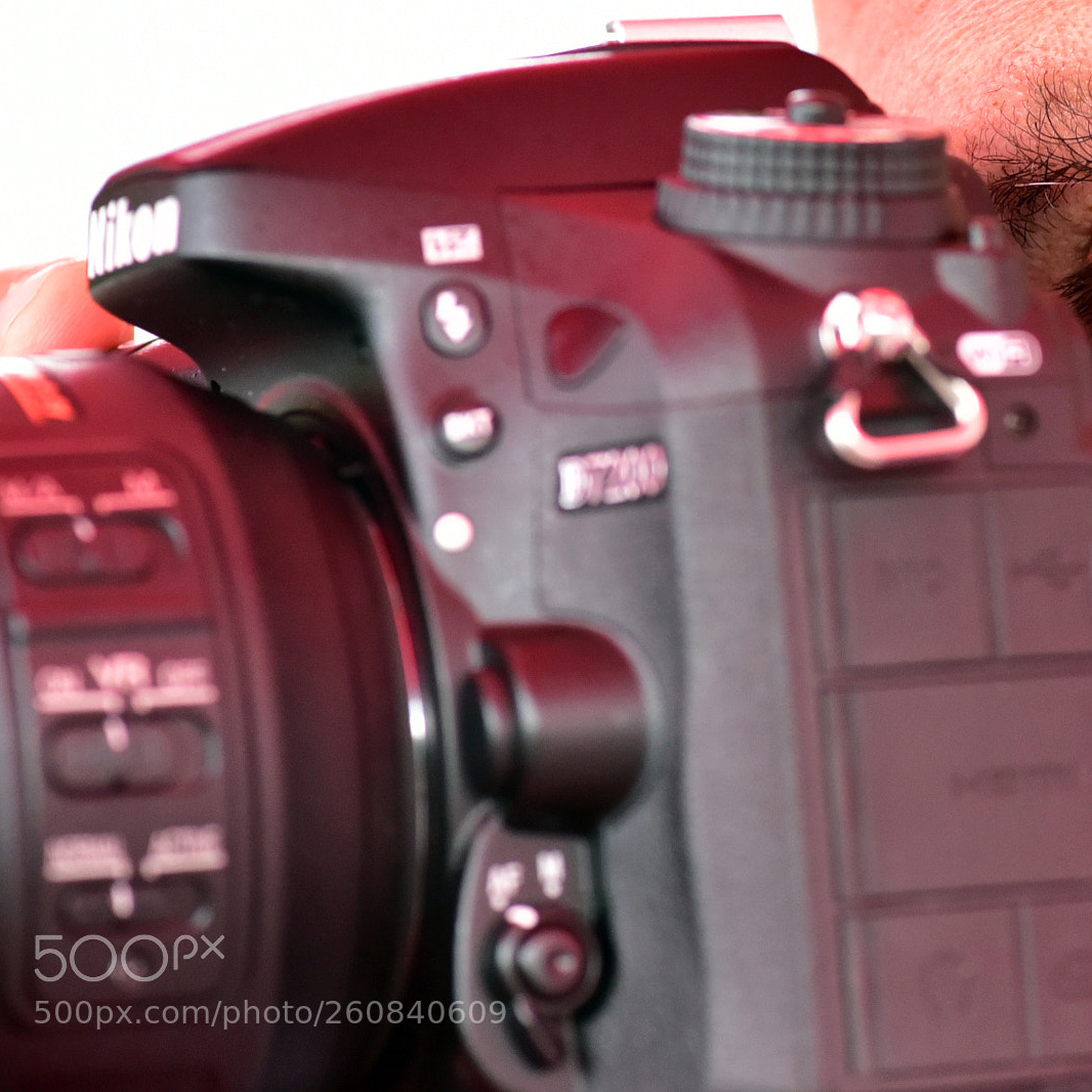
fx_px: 4783
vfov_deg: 13.0
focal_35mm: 134
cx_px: 790
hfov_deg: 13.0
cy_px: 546
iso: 2500
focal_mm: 105
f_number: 8
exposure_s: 1/125
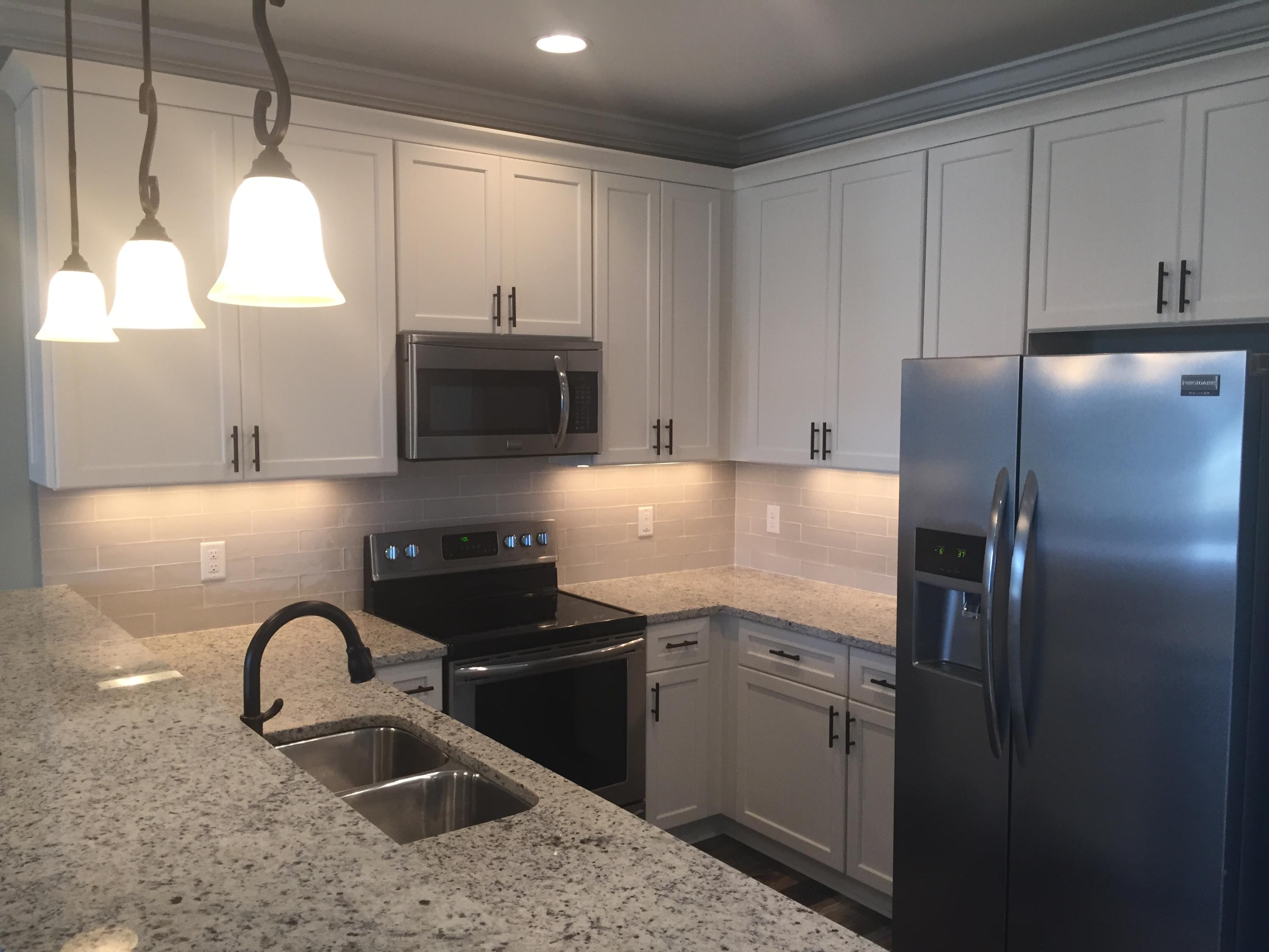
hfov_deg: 61.7
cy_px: 476
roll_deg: -0.8
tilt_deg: -5.0
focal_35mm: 29
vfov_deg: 48.2
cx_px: 634
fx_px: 1063
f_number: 2.2
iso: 50
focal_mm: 4.15
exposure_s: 1/30
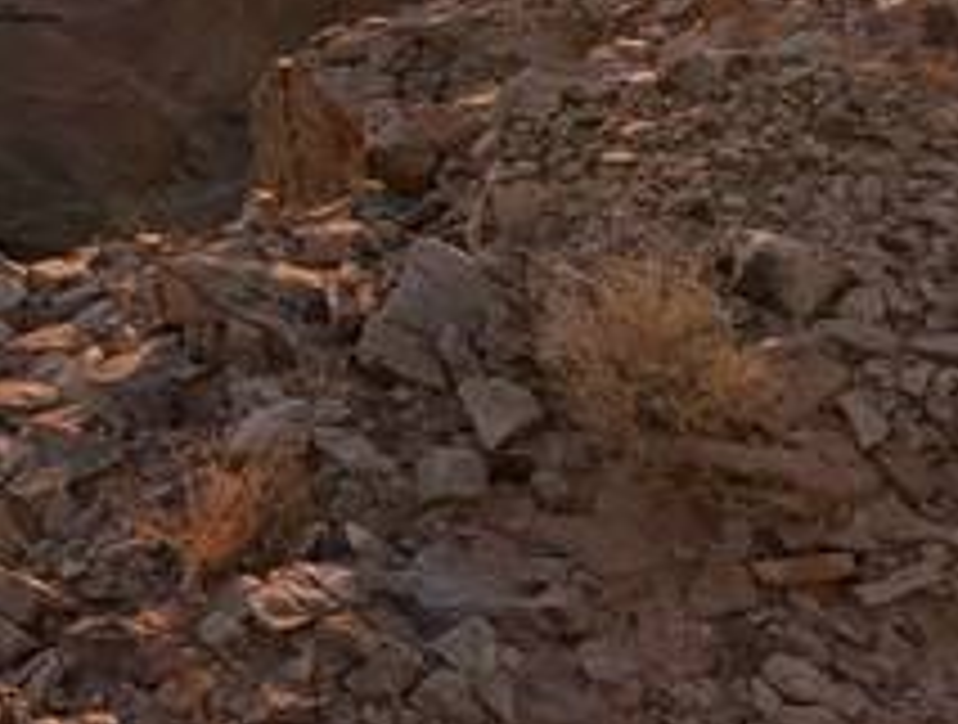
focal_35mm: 54
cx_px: -189
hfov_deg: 30.2
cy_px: -328
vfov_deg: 22.7
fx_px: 1499
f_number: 2.2
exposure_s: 1/1543
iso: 44
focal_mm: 2.35
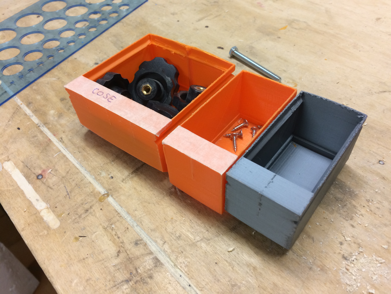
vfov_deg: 48.2
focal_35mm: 29
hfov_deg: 61.7
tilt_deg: -47.3
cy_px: 147
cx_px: 196
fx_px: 328
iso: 125
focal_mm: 4.15
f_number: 2.2
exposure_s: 1/33
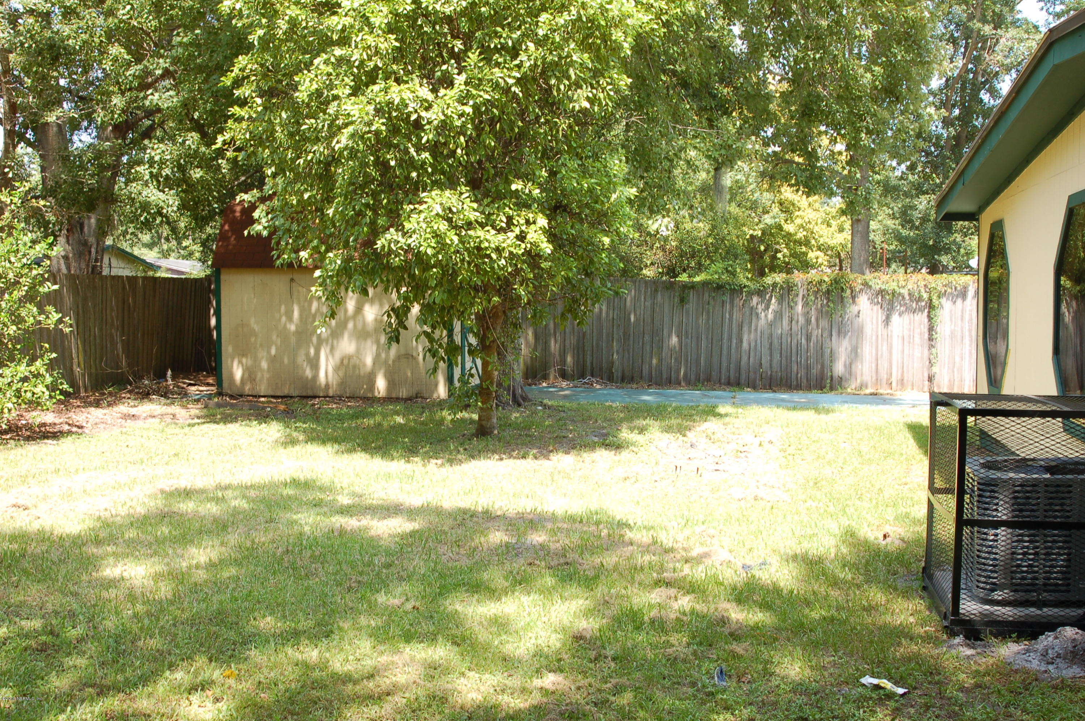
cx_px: 542
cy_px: 360
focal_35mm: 42
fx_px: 1265
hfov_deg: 46.4
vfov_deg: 31.8
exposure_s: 1/40
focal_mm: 28
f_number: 10
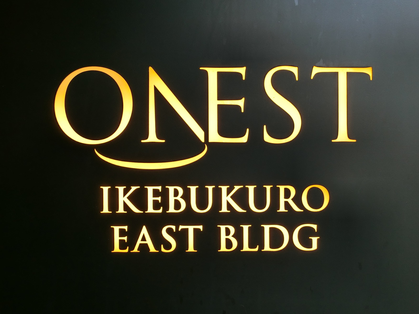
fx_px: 363
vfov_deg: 46.8
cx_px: 210
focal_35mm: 30
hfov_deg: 60.0
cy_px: 157
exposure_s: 1/125
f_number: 3.3
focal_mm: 6.4
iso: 160
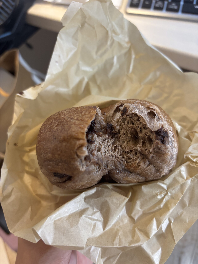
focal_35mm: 26
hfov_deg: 53.1
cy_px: 132
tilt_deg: -63.9
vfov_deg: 67.3
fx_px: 198
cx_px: 99
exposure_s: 1/50
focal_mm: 5.96
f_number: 1.6
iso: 400
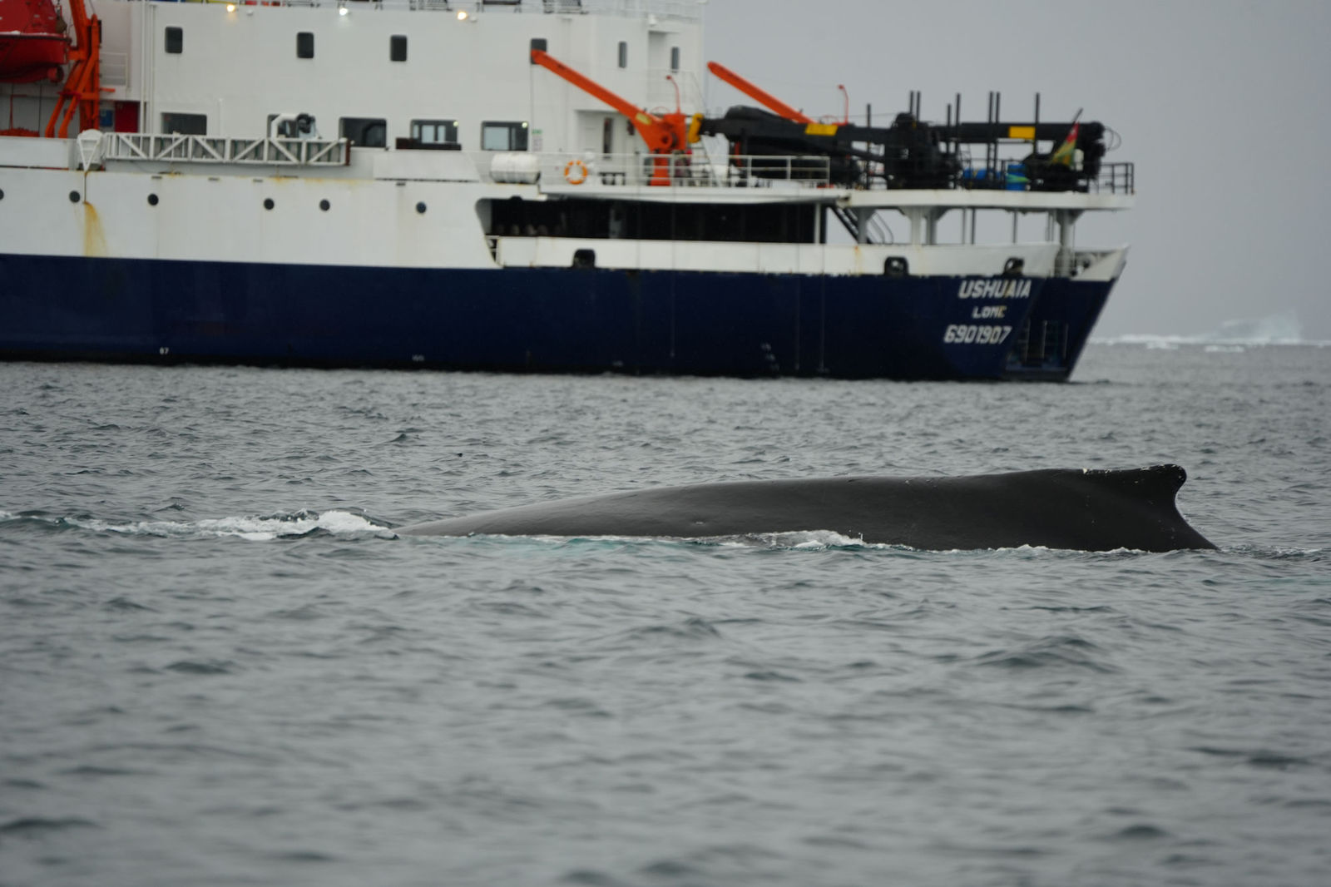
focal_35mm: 400
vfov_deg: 3.4
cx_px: 666
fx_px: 14785
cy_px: 444
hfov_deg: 5.2
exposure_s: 1/500
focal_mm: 400
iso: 500
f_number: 6.3
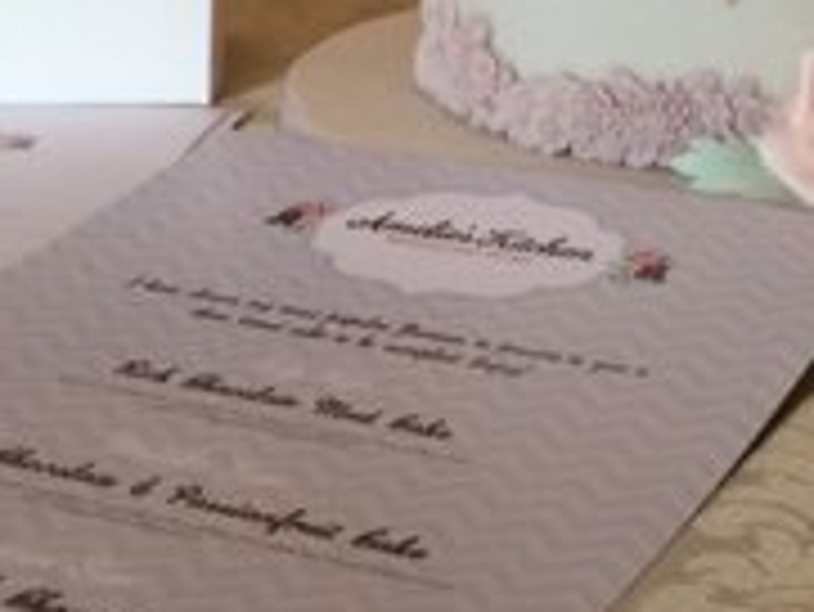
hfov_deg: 20.1
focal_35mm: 97
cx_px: 591
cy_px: -360
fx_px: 2282
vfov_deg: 14.1
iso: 125
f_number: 2.2
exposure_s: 1/33
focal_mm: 4.15
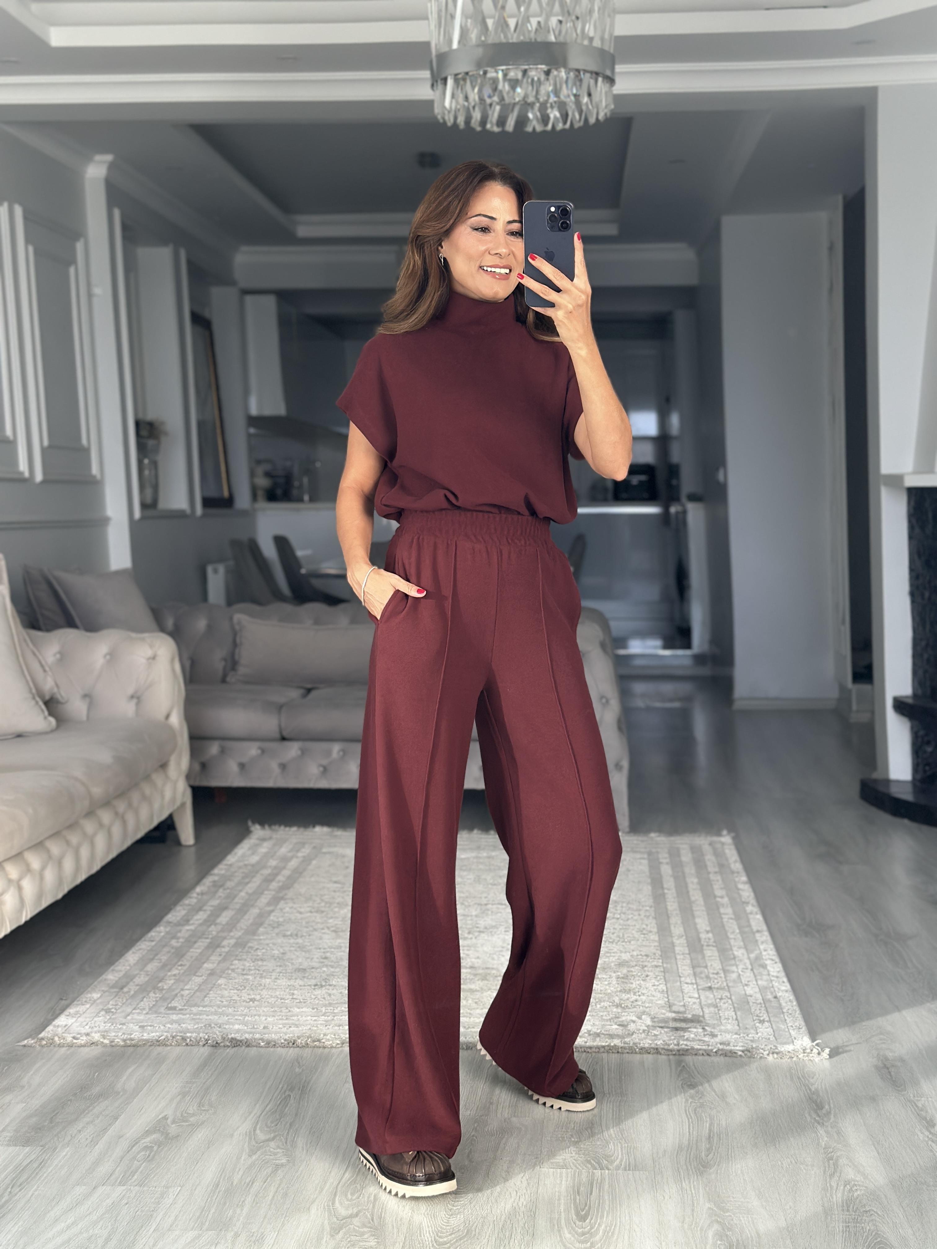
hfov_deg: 30.3
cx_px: 468
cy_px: 624
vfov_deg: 39.7
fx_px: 1732
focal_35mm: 48
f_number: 1.78
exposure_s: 1/112
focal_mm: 6.86
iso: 125
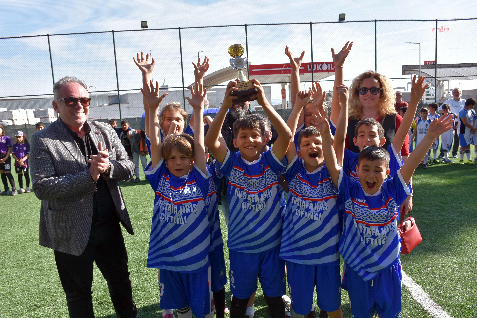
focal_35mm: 30
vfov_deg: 43.6
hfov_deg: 61.9
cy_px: 159
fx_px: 397
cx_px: 238
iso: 320
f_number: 8
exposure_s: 1/500
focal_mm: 20
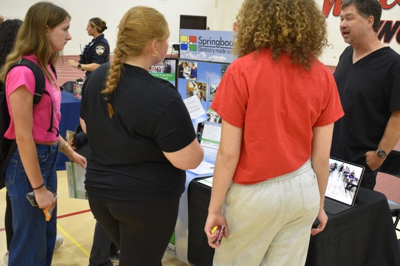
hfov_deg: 46.3
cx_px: 219
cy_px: 102
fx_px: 467
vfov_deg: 31.8
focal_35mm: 42
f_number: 4
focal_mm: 22
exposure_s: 1/30
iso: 900
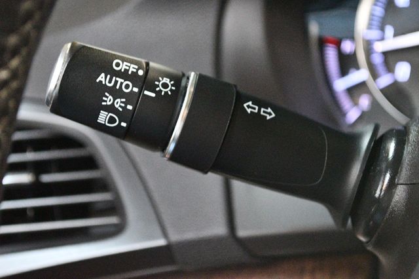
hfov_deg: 24.8
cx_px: 210
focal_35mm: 82
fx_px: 954
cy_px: 140
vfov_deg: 16.6
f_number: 5.6
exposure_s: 1/30
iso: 12800
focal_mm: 55
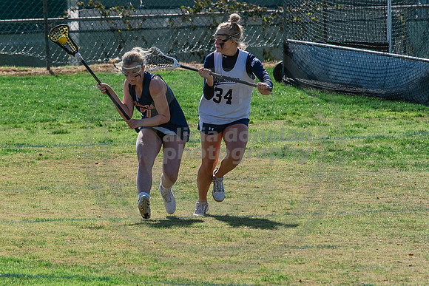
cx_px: 94
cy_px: 149
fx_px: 6990
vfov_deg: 2.3
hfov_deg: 3.5
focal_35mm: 586
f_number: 5
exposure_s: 1/1600
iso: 250
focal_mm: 200
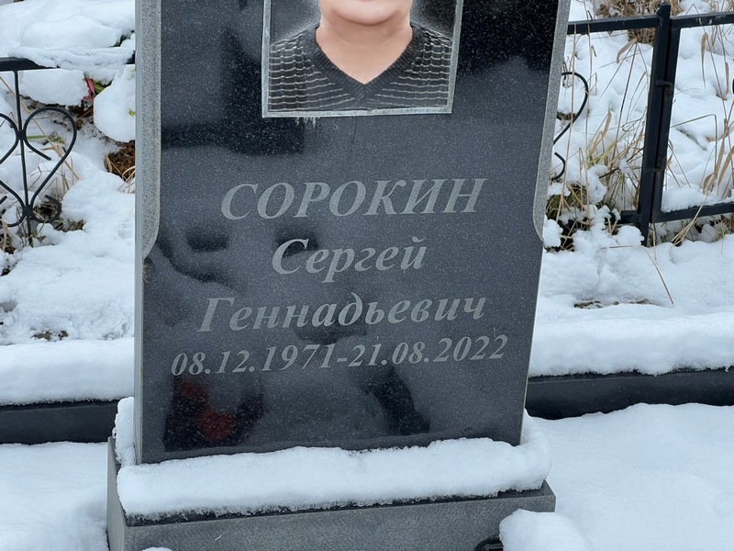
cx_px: 367
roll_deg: -2.5
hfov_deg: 25.3
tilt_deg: -24.7
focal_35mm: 77
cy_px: 276
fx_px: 1633
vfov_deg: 19.1
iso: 32
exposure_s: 1/99
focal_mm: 9
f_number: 2.8
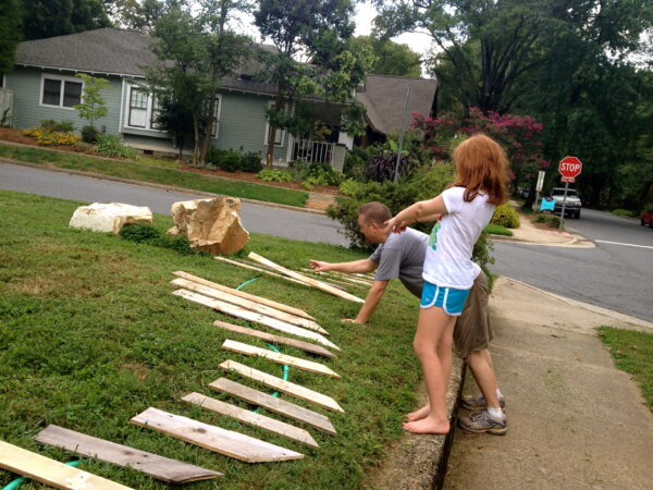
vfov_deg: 40.7
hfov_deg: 52.6
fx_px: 660
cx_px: 326
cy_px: 245
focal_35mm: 35
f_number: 2.4
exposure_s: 1/412
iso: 64
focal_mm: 4.28
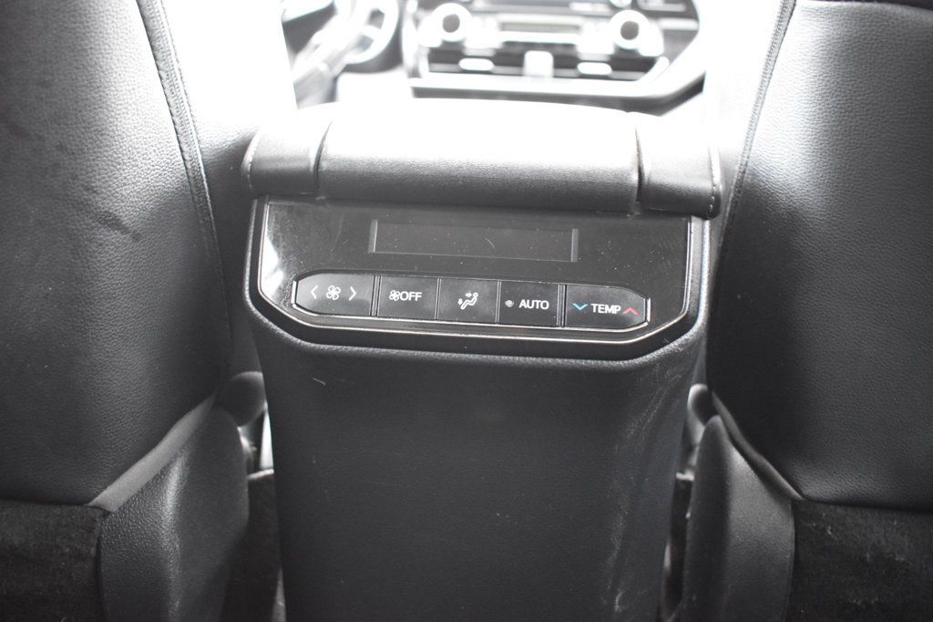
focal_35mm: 34
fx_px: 894
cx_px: 466
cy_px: 311
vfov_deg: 38.3
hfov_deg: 55.1
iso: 3200
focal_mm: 23
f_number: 3.8
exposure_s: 1/3
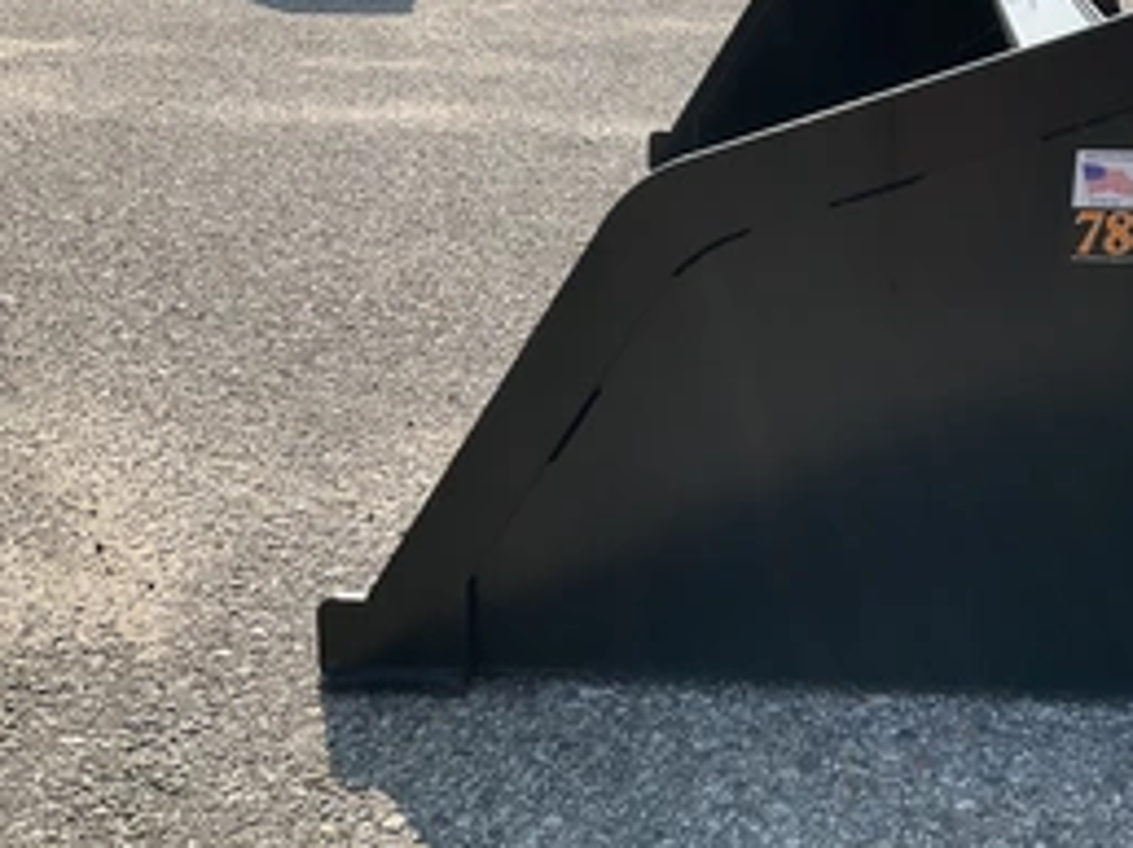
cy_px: 352
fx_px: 1472
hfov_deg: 41.0
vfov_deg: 32.1
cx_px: 843
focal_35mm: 45
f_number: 1.8
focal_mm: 3
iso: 25
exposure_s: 1/929
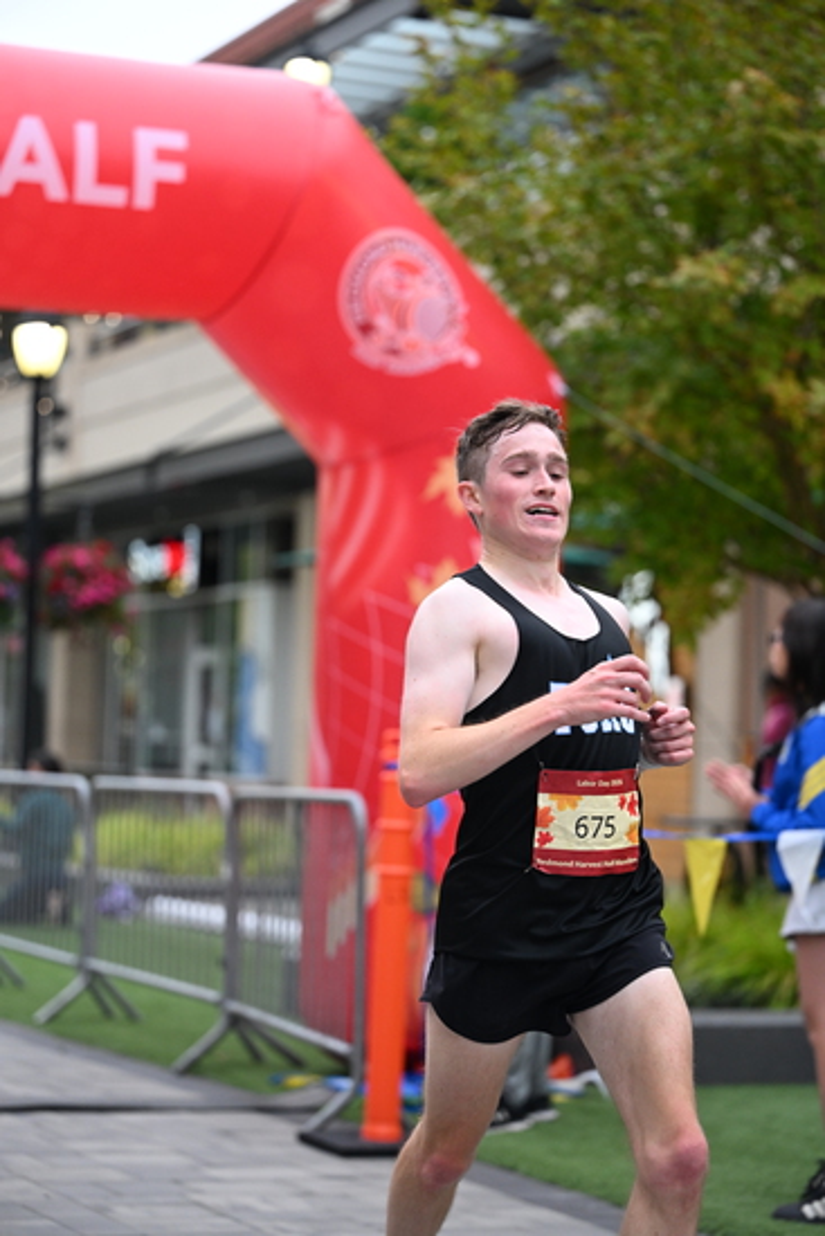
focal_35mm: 91
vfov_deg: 22.4
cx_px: 412
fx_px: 3126
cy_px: 618
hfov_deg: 15.0
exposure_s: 1/1000
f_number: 2.8
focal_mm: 91
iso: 1600
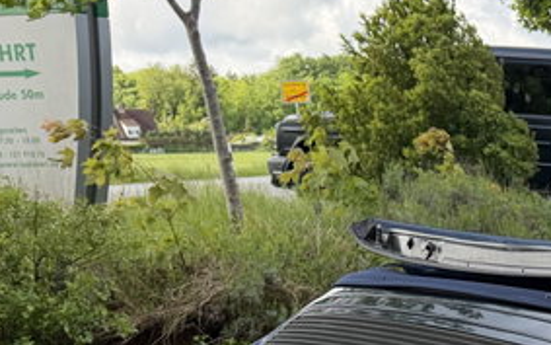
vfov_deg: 17.9
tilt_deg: -14.2
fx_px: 1036
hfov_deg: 26.1
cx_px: 683
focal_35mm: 69
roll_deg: +1.5
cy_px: 423
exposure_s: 1/617
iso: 100
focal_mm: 6.76
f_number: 1.78
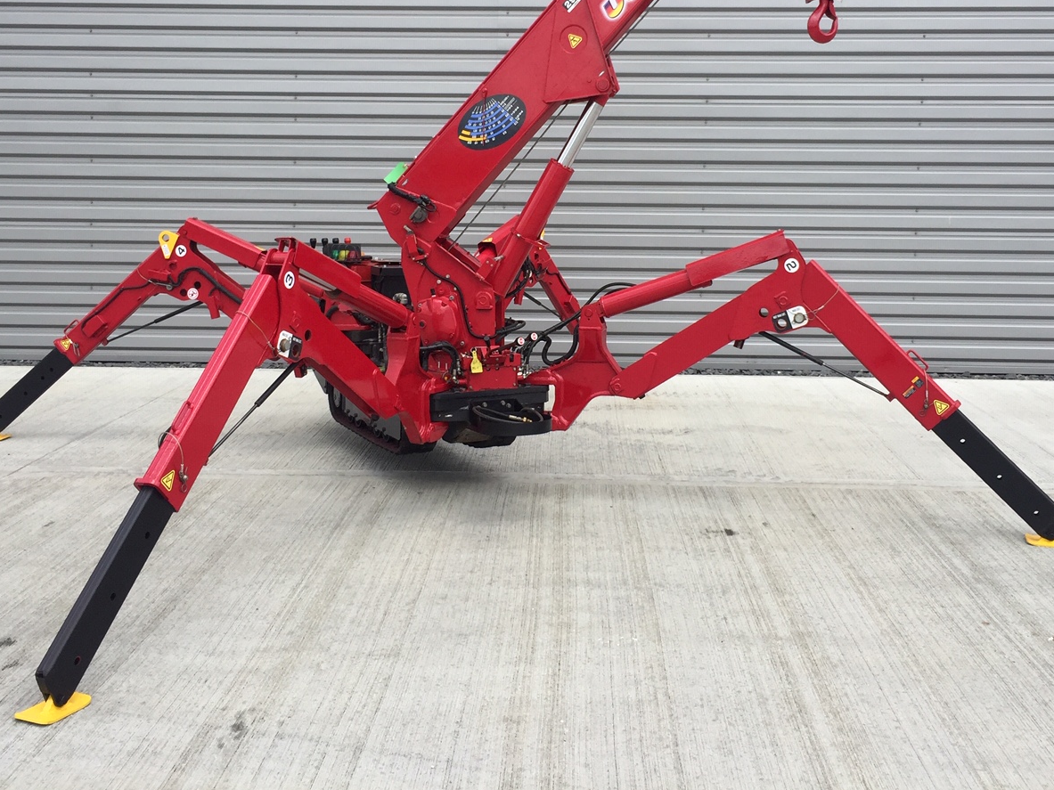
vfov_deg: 35.5
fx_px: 1218
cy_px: 250
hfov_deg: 46.8
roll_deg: -2.5
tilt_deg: -4.2
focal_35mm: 40
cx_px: 536
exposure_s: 1/1099
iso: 32
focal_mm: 4.15
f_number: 2.2
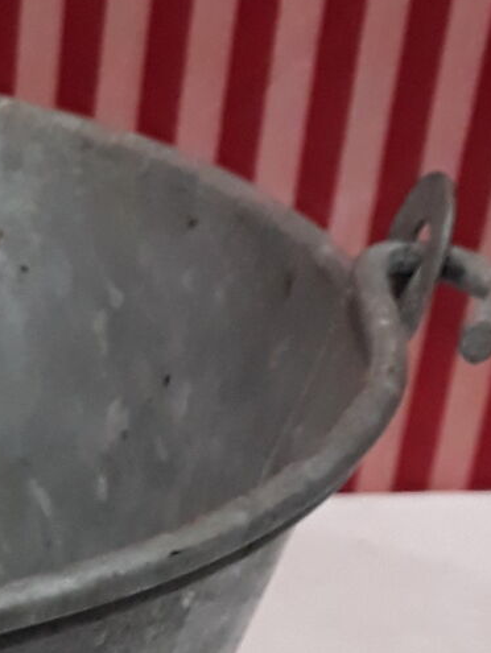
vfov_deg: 17.3
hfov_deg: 12.1
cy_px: 762
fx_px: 2059
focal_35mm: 109
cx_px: -479
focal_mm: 3.6
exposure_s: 1/33
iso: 160
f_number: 1.9
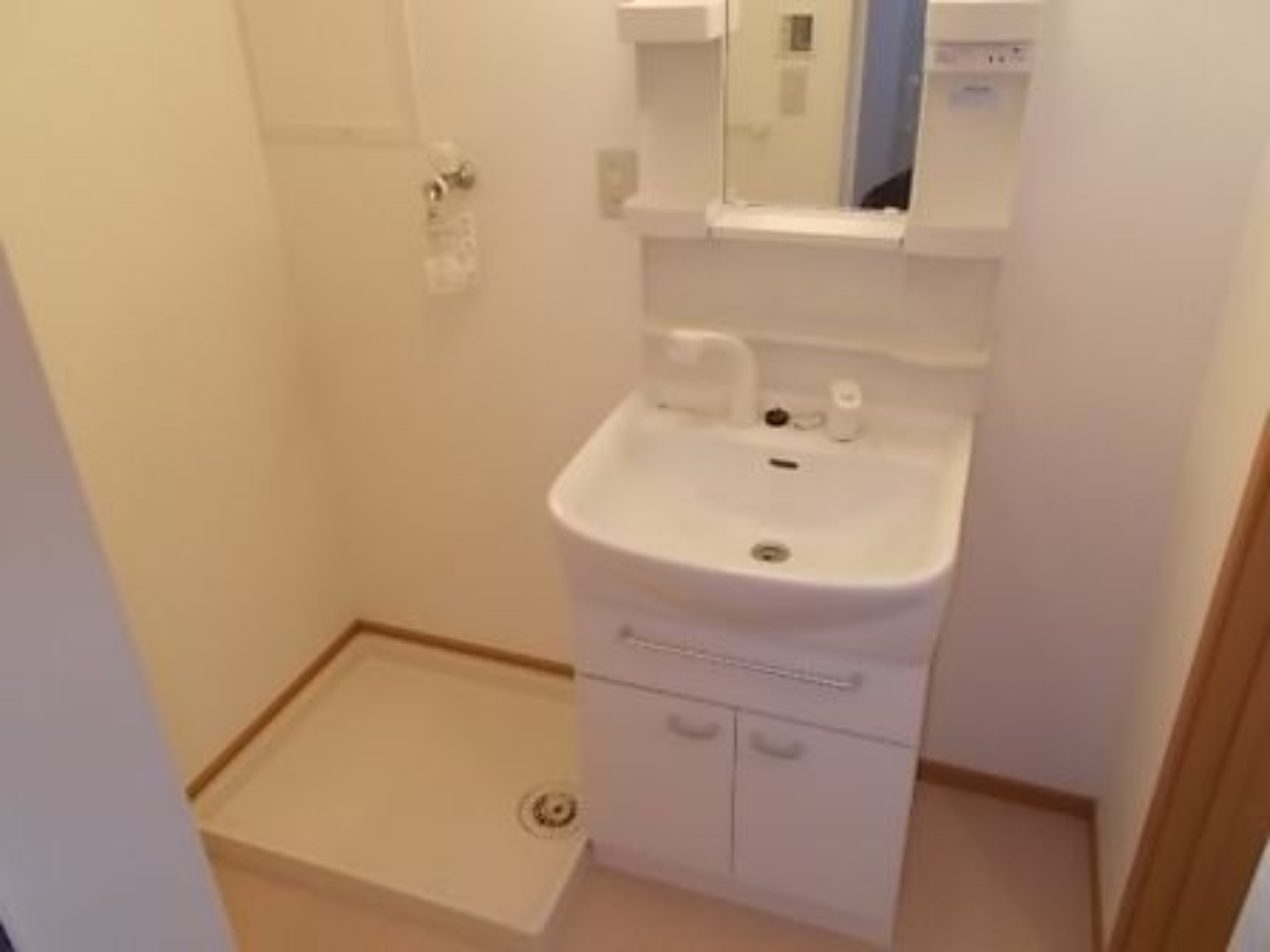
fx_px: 954
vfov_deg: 53.1
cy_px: 476
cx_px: 635
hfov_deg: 67.3
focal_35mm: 26
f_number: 3.2
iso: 200
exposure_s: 1/25
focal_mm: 4.6
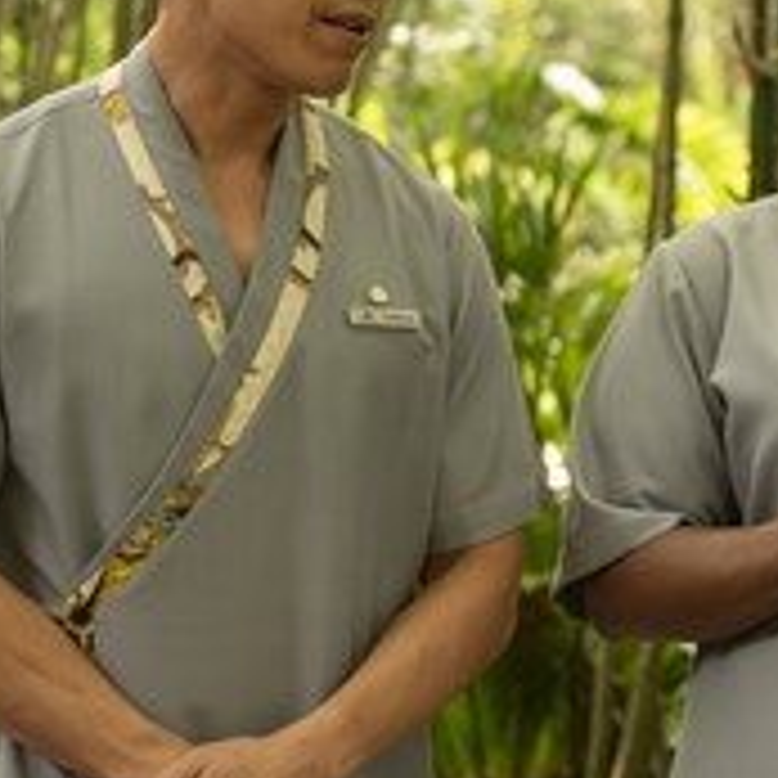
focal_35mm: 184
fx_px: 4679
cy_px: 358
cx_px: 782
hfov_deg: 9.4
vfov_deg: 9.5
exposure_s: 1/250
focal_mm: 50
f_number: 2.8
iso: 1000
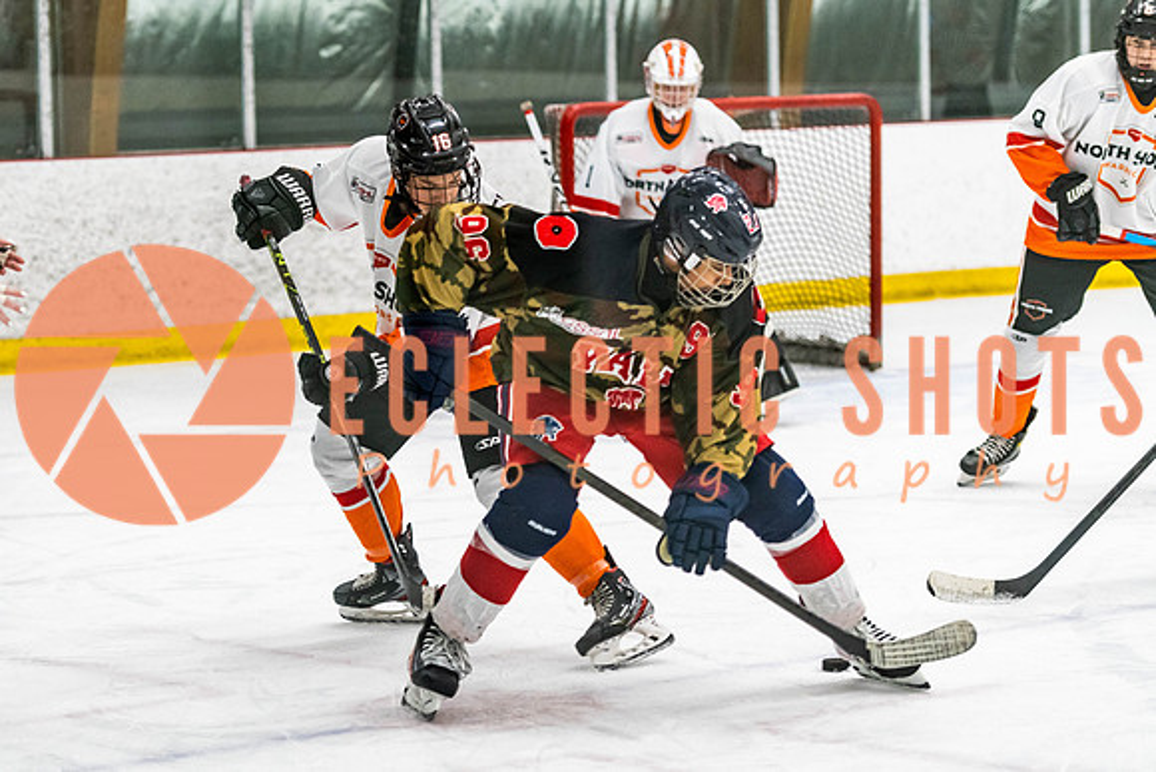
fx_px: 4231
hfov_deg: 15.5
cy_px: 364
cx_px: 403
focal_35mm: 132
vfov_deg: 10.4
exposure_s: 1/640
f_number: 2.8
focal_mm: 100
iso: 1800
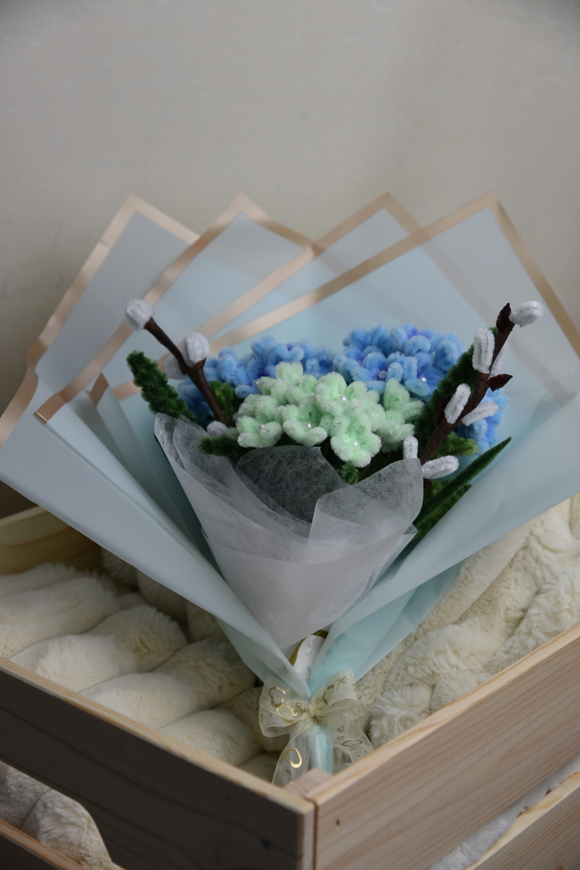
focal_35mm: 65
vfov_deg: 31.0
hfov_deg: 20.9
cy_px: 435
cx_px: 290
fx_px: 1570
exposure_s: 1/160
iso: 400
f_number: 6.3
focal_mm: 65
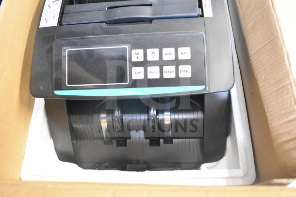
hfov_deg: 61.9
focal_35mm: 30
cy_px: 98
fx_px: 247
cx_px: 148
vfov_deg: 43.6
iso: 2500
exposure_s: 1/30
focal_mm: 20
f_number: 3.8
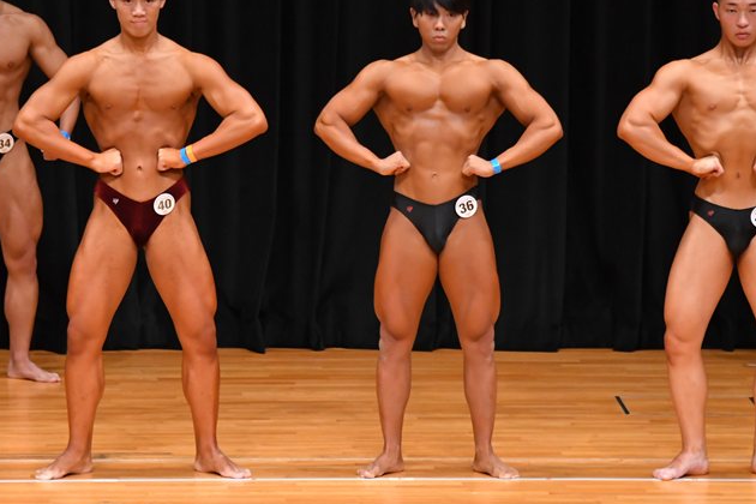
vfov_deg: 4.1
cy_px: 228
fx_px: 6971
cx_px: 302
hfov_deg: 6.2
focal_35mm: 332
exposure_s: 1/400
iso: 4000
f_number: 5.6
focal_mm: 180
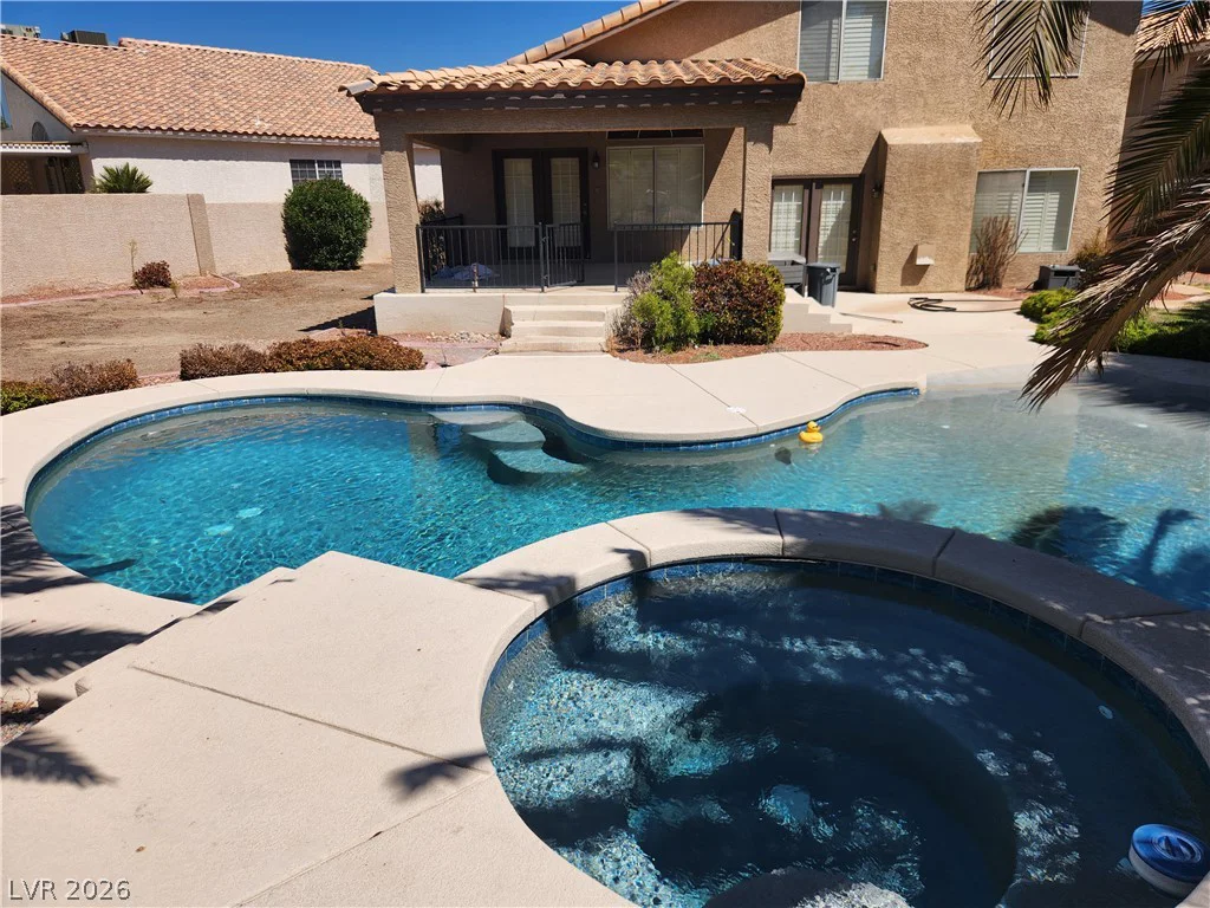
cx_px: 605
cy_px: 454
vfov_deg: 58.9
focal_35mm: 23
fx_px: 804
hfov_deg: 73.9
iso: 20
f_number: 1.8
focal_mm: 5.4
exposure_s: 1/2308
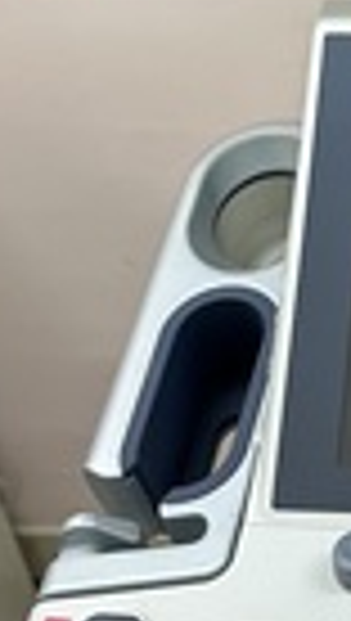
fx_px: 1665
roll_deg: +2.8
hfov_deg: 11.2
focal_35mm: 101
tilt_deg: -34.2
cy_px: 58
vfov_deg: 20.7
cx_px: 634
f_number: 1.78
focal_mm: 6.86
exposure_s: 1/120
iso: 80
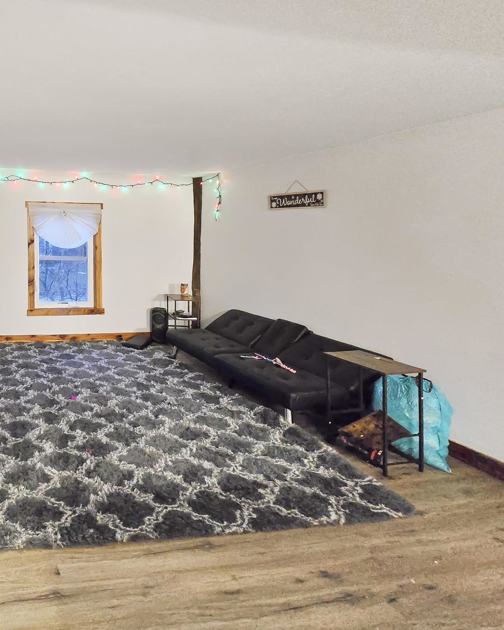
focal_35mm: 17
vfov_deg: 89.6
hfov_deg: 70.1
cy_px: 316
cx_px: 107
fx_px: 317
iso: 1600
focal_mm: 2.2
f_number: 2.2
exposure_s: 1/60
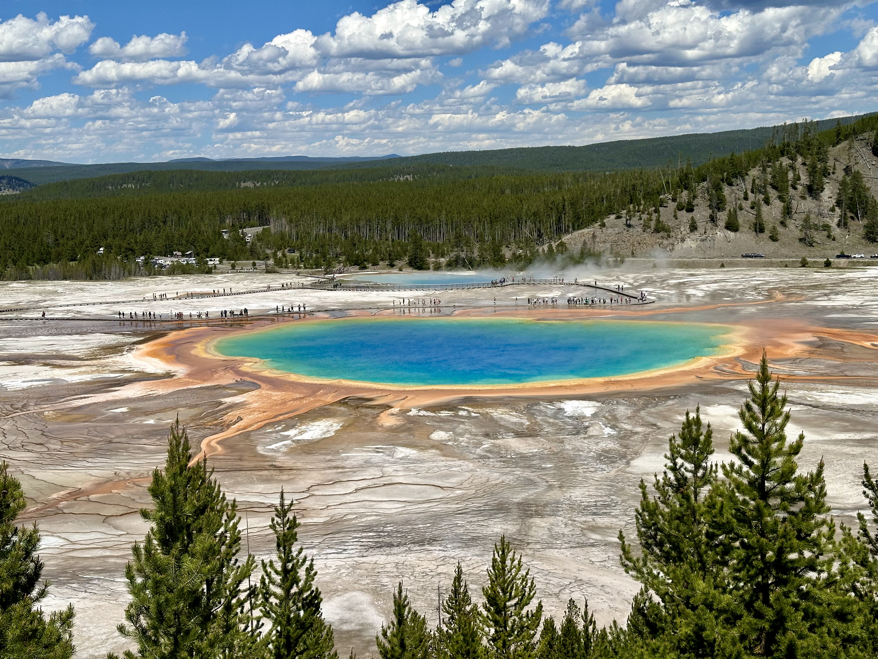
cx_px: 439
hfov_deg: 39.7
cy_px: 330
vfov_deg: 30.3
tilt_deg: -7.3
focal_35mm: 48
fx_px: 1217
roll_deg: +1.0
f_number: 1.78
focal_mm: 6.86
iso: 64
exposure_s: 1/8197
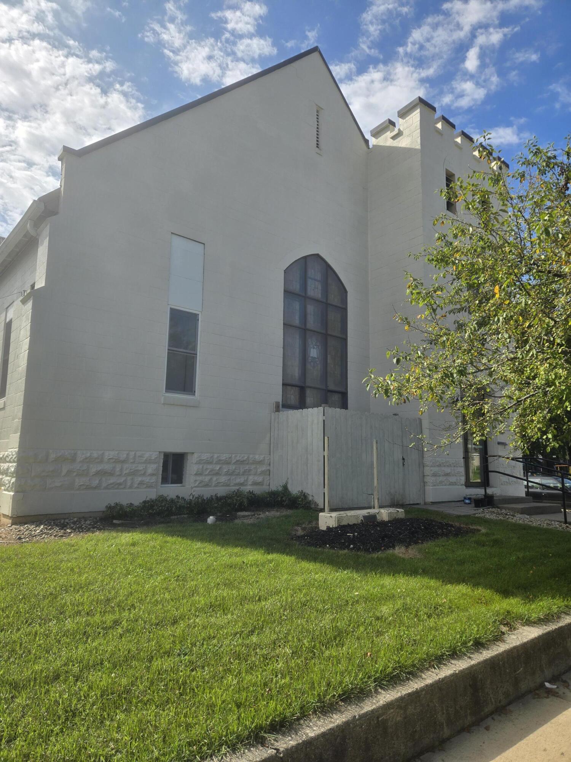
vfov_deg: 73.9
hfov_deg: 58.9
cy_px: 381
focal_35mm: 23
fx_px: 506
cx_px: 286
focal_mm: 5.4
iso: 25
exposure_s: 1/2890
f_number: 1.8
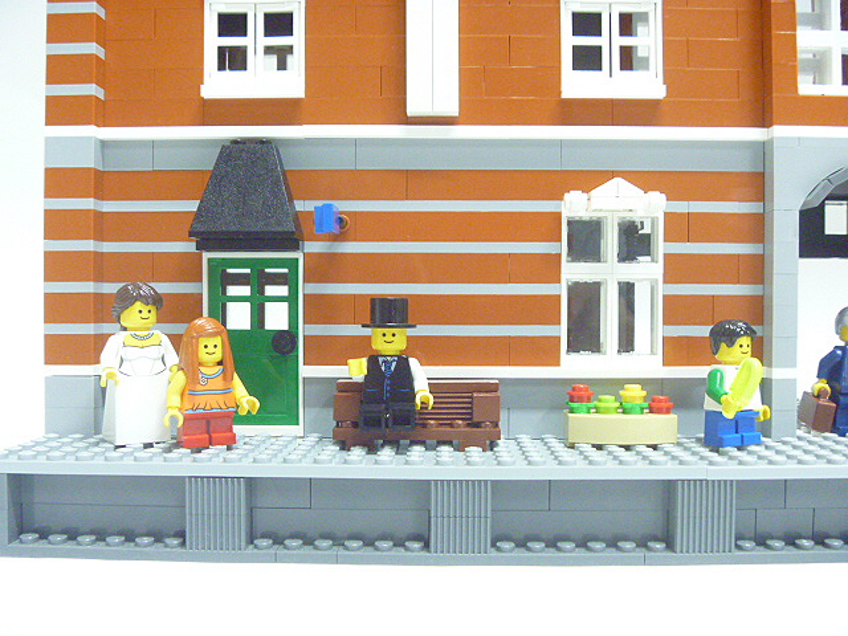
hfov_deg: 52.6
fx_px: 857
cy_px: 318
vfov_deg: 40.7
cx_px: 424
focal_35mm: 35
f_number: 3.5
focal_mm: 6.3
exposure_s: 1/10
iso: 800
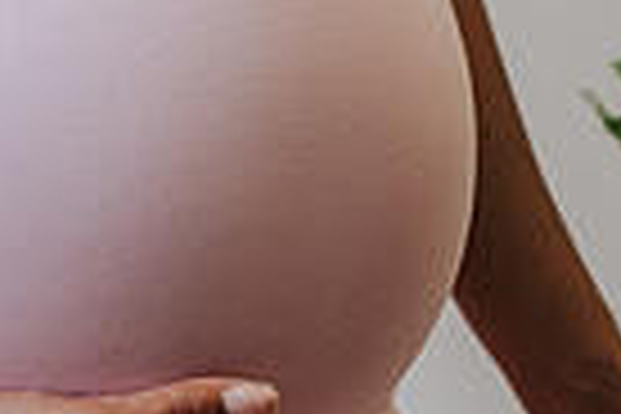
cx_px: 36
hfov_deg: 13.8
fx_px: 2536
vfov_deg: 9.3
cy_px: 38
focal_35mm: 147
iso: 160
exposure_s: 1/125
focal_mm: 35
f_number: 2.8
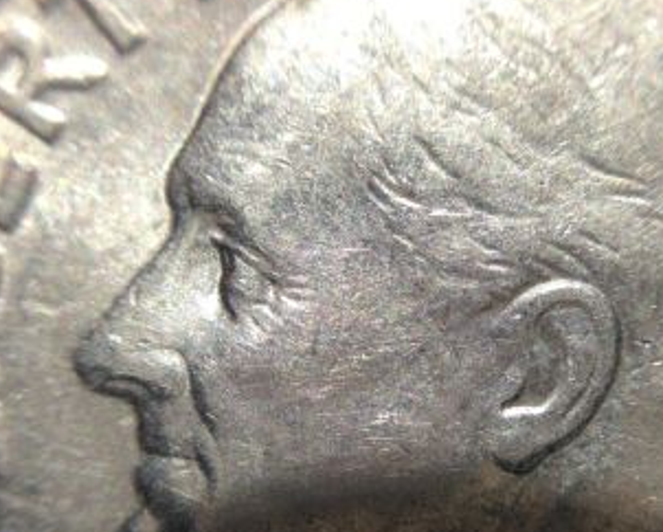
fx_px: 1257
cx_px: 413
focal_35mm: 64
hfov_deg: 29.4
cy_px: 380
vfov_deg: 23.7
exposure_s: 1/40
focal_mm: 4.13
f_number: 2.4
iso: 64
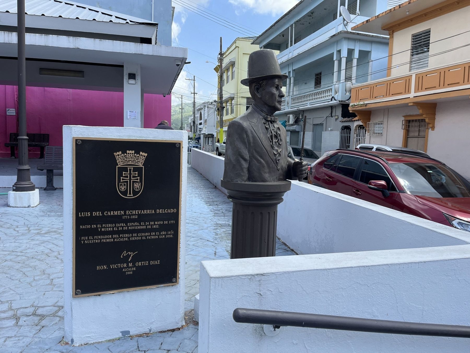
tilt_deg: -5.4
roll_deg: -0.9
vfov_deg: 53.1
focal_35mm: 26
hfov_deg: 67.3
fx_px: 353
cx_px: 235
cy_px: 176
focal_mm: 5.1
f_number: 1.6
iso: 50
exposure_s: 1/1086
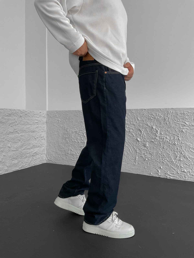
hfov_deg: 48.2
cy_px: 129
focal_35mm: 29
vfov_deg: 61.7
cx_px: 97
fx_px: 217
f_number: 1.8
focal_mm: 3
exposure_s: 1/110
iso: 64
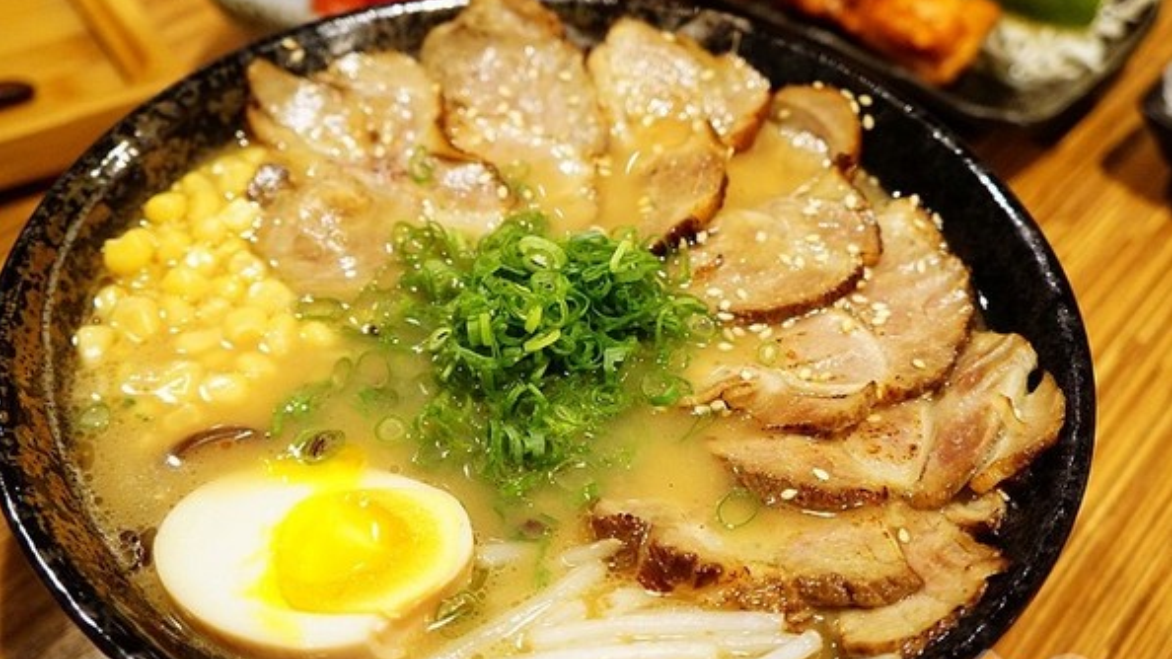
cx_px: 590
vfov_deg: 32.3
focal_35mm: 37
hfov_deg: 54.6
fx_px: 1135
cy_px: 381
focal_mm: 23
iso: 5000
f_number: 4
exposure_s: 1/60
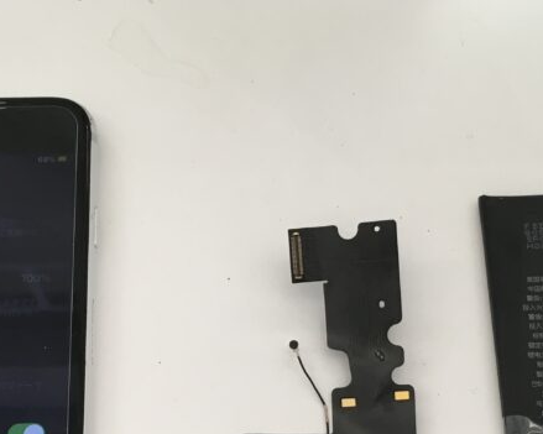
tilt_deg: -70.8
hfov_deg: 32.4
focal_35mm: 58
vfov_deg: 25.4
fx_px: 932
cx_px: 233
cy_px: 388
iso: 32
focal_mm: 4.15
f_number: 2.2
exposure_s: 1/30
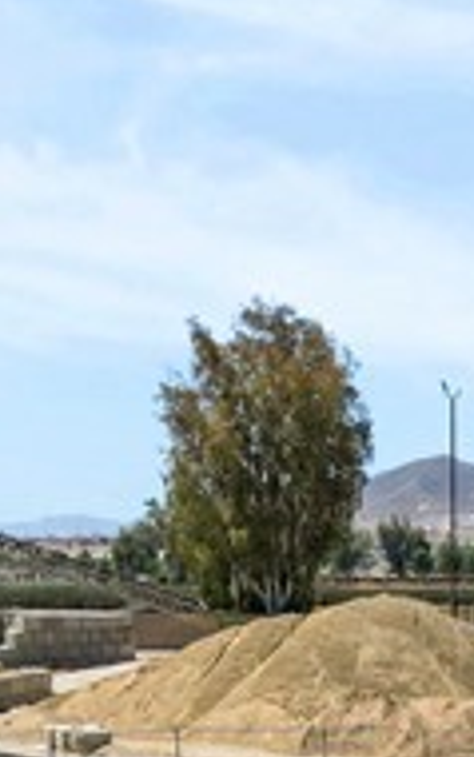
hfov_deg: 9.5
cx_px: 566
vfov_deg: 14.2
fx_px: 2827
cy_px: 1163
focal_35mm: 137
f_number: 1.7
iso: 100
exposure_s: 1/3200
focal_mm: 6.72
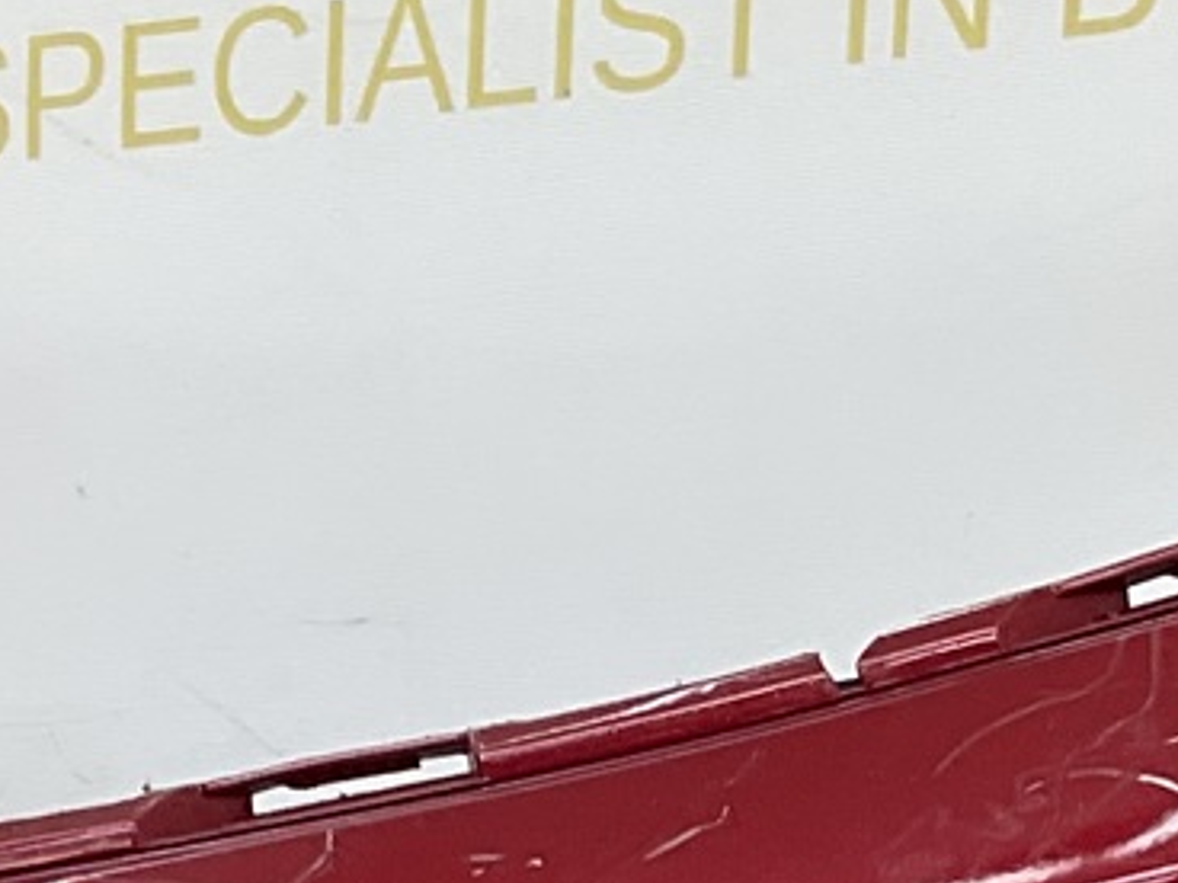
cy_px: 2147
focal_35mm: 159
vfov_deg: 8.5
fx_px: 5411
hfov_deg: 12.4
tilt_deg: -18.7
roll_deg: +3.2
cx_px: 400
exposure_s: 1/123
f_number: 1.8
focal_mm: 3
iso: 16
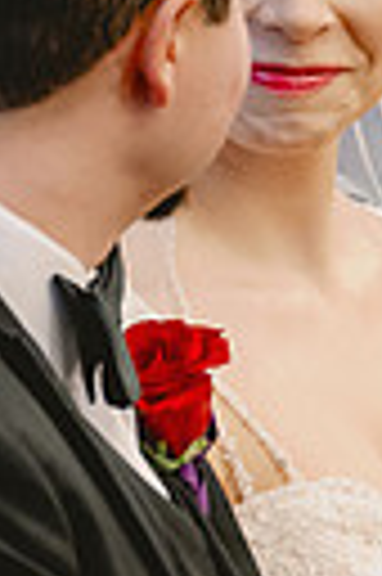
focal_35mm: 937
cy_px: 652
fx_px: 14953
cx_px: 310
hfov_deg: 1.5
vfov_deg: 2.2
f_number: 3.2
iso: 2500
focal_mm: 178
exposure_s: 1/125
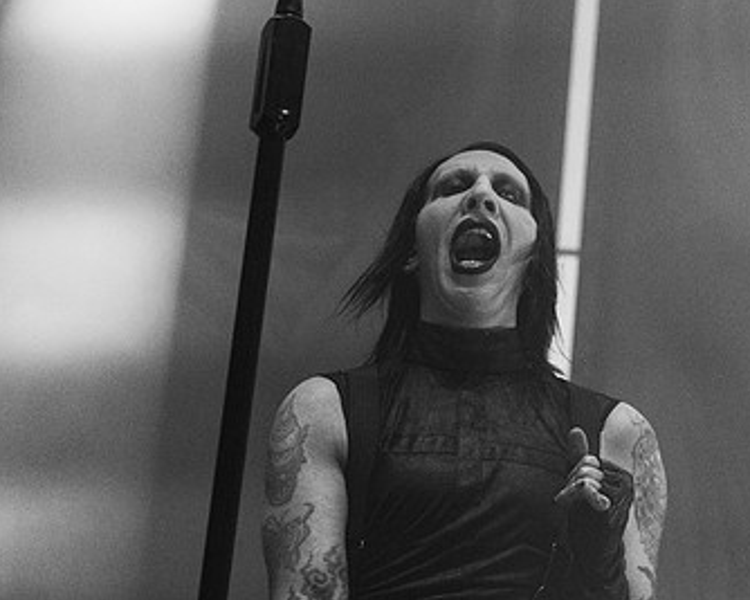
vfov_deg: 10.5
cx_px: 684
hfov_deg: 13.0
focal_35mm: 147
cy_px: 192
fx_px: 3262
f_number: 4
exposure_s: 1/800
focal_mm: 70
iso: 1250
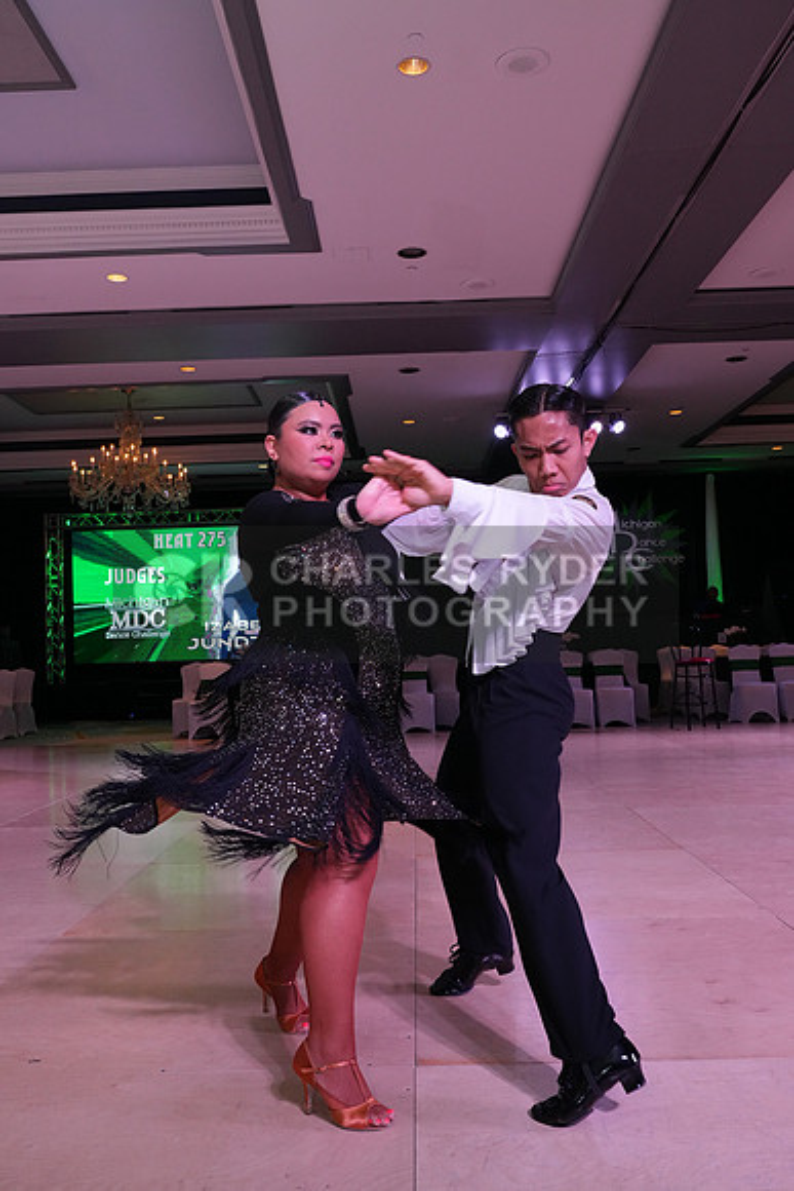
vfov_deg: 61.9
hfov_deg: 43.6
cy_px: 596
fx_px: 992
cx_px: 397
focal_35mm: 30
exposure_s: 1/250
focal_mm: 30
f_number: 11
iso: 3200
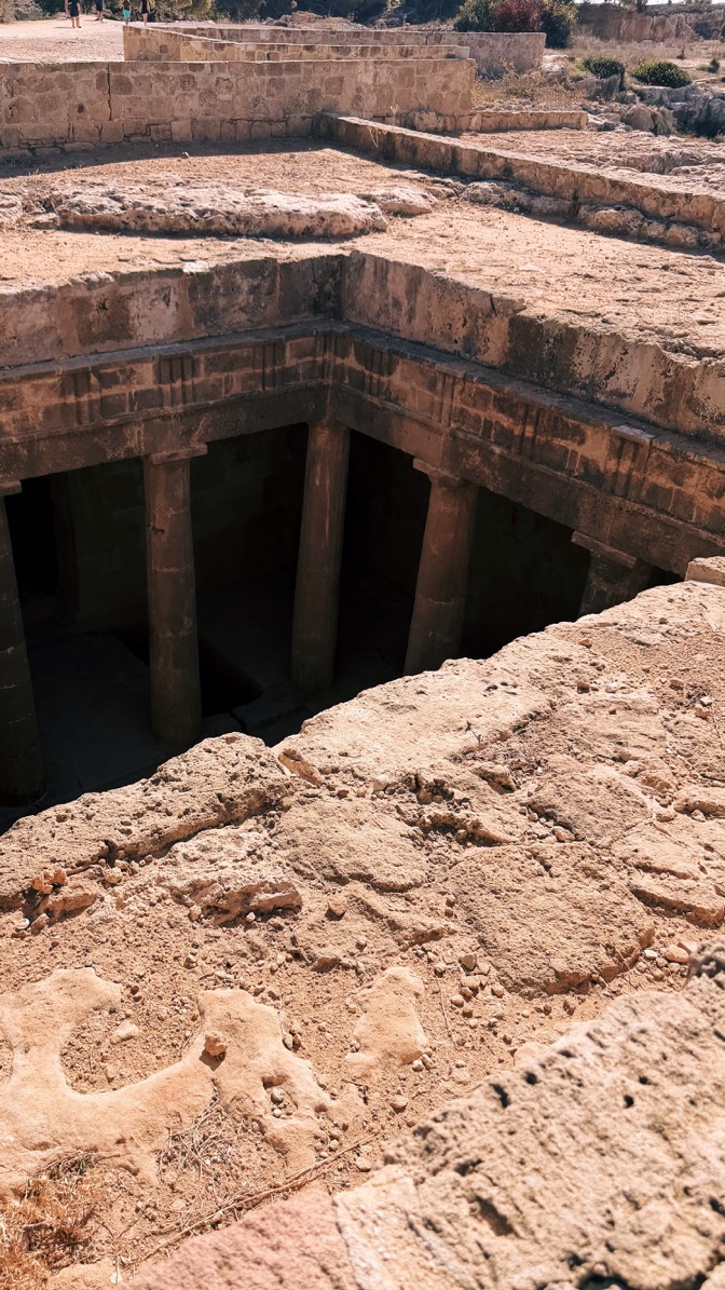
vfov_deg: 67.9
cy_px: 678
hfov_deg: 40.9
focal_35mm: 28
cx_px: 236
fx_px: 957
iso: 80
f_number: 1.78
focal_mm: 6.76
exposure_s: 1/4975
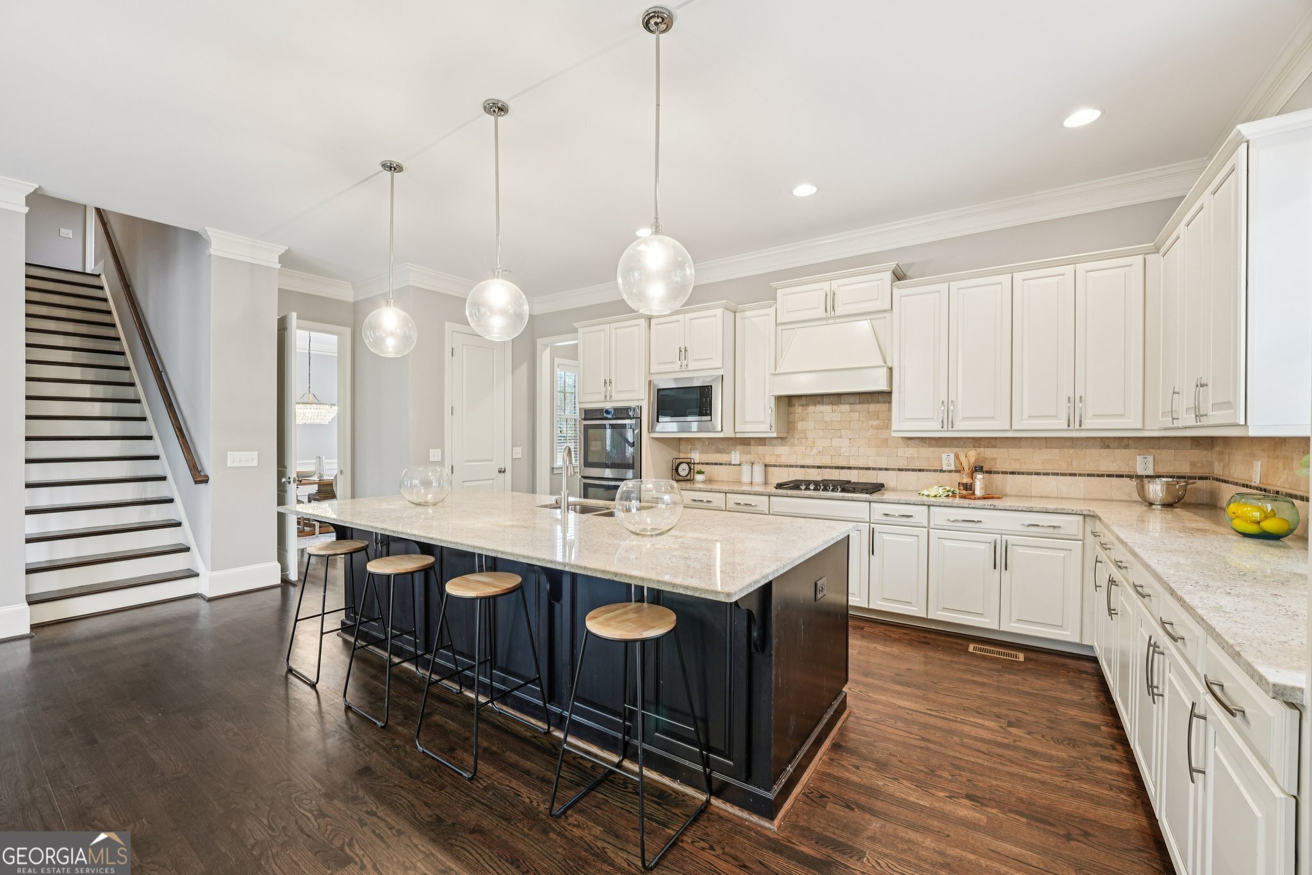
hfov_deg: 104.3
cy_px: 438
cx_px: 656
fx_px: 510
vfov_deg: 81.2
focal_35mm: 14
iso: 320
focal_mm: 14
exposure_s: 1/6
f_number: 8
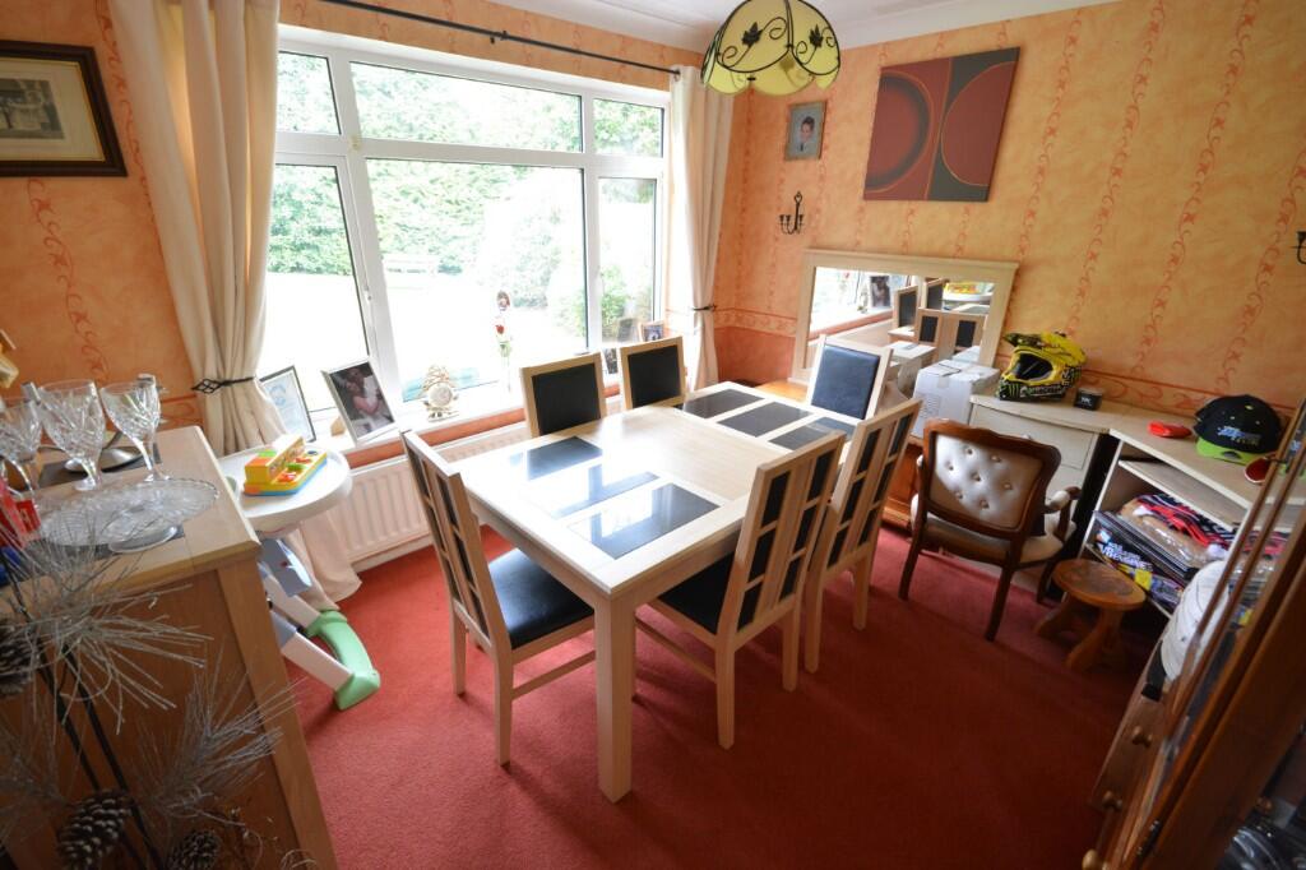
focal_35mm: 15
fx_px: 544
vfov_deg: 77.3
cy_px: 435
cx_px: 653
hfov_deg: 100.4
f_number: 8
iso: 400
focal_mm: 10
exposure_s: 1/6
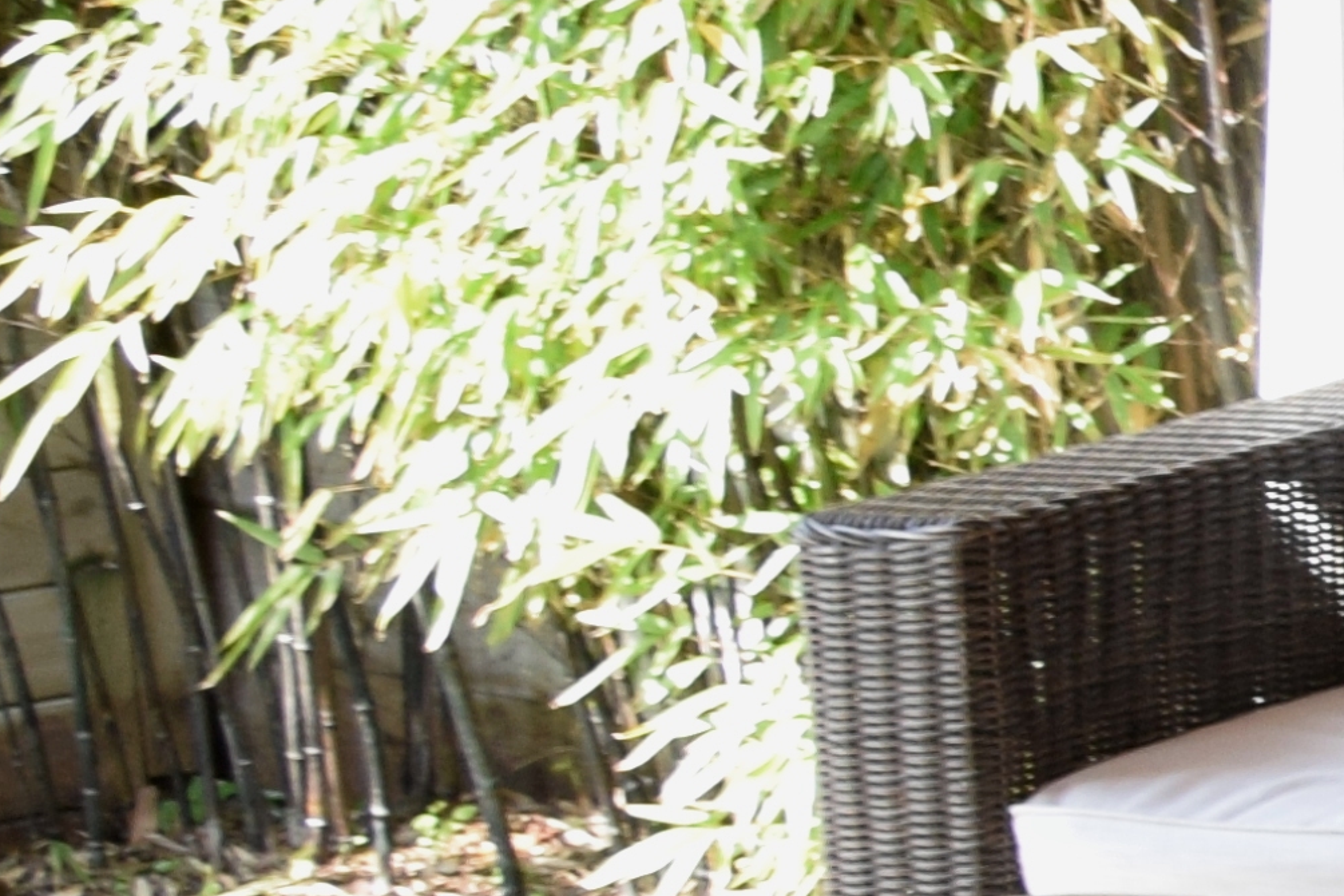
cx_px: 3933
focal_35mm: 188
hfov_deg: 9.0
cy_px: 356
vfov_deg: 7.3
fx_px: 7018
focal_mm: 21
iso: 500
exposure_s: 1/125
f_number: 5.6
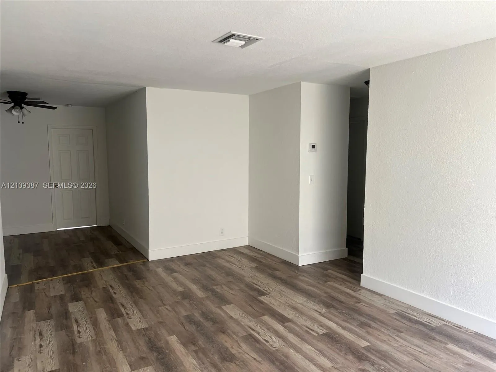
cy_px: 186
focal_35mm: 26
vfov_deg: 53.1
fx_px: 373
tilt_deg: -6.2
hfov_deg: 67.3
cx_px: 248
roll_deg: -0.1
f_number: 1.5
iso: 125
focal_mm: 5.7
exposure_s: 1/119
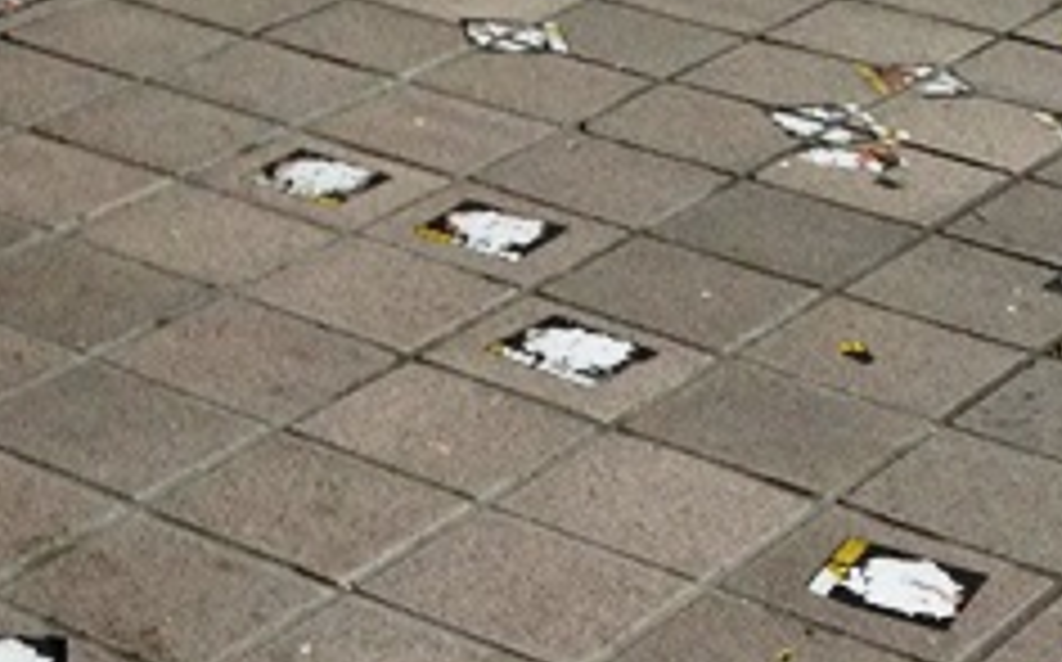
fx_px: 3643
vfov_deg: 10.3
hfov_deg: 16.2
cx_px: -72
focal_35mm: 126
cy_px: 558
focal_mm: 4.28
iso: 160
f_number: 2.4
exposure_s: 1/20
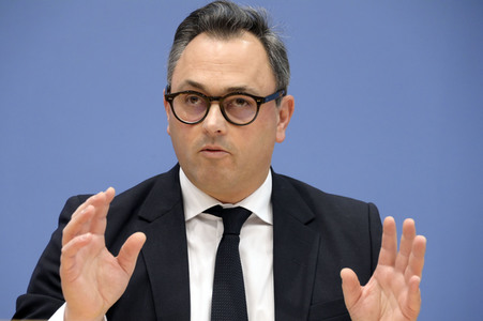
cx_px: 242
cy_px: 160
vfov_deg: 9.1
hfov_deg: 13.7
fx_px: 2011
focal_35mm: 150
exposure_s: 1/400
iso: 5000
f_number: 5.6
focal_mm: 150
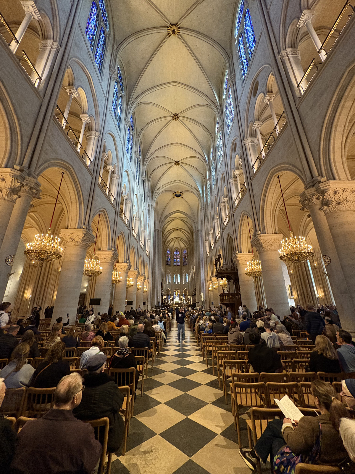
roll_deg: -0.2
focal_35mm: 14
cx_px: 178
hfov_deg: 85.7
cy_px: 237
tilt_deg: +19.6
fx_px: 191
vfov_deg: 102.1
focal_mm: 2.22
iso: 640
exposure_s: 1/60
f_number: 2.2
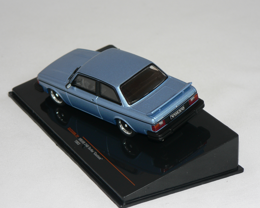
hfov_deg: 17.6
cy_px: 104
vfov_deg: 14.1
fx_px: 839
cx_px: 137
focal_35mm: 109
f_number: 3.2
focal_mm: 17.3
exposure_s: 1/60
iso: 80
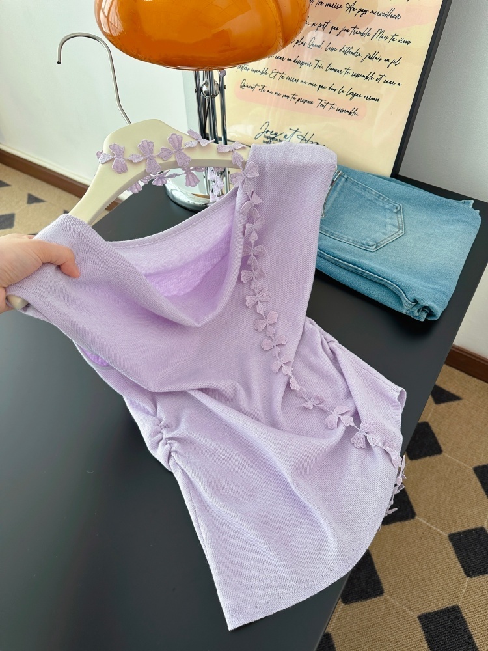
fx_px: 451
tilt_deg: -51.9
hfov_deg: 56.8
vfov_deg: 71.6
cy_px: 326
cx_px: 244
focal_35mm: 24
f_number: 1.78
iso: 80
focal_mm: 6.86
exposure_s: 1/121
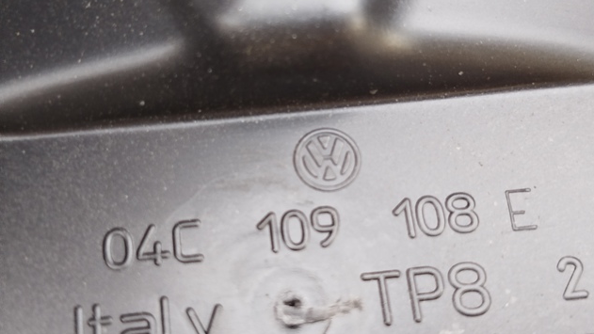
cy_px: 150
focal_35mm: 53
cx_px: 299
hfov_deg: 39.2
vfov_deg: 22.6
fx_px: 835
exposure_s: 1/33
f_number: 1.7
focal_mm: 5.31
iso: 500
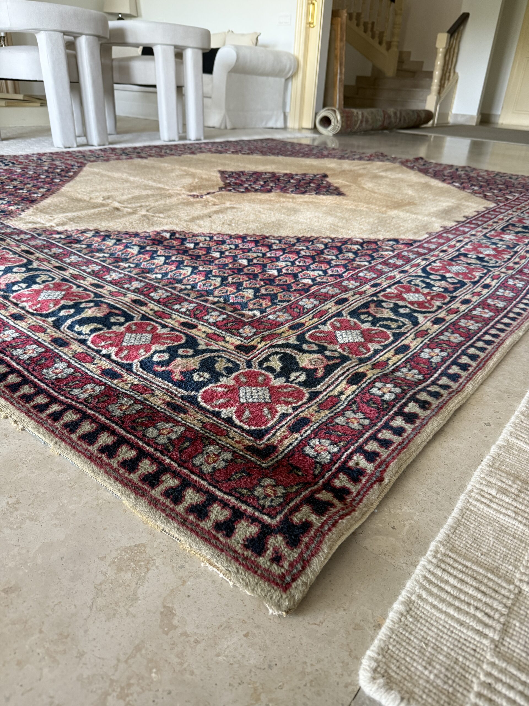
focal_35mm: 24
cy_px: 353
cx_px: 264
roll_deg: -3.4
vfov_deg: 71.6
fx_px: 489
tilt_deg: -26.2
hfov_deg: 56.8
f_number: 1.78
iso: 250
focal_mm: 6.76
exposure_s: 1/60
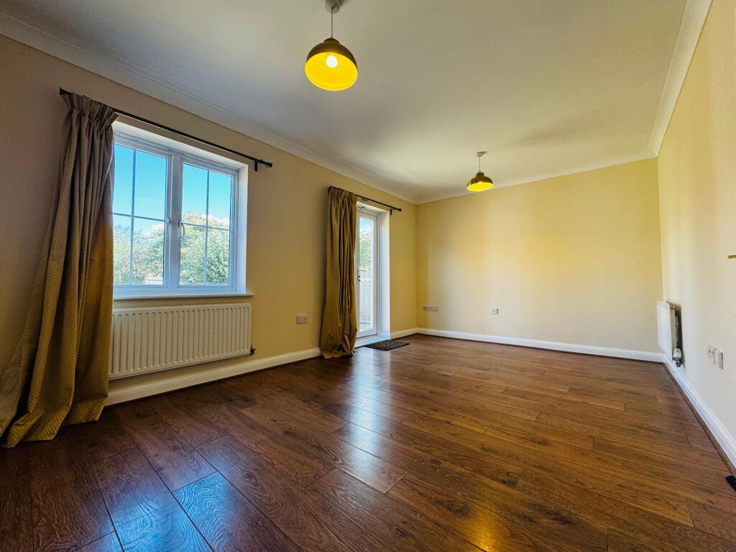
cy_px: 276
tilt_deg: +2.6
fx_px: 298
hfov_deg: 102.1
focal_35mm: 14
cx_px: 368
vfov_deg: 85.7
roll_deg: +0.4
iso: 80
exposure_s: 1/100
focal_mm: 2.22
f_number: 2.2
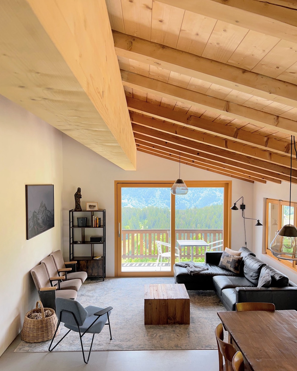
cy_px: 197
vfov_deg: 62.2
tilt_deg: -4.5
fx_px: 308
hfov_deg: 51.5
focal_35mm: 28
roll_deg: +2.2
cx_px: 151
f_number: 1.5
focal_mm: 5.7
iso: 40
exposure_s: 1/182
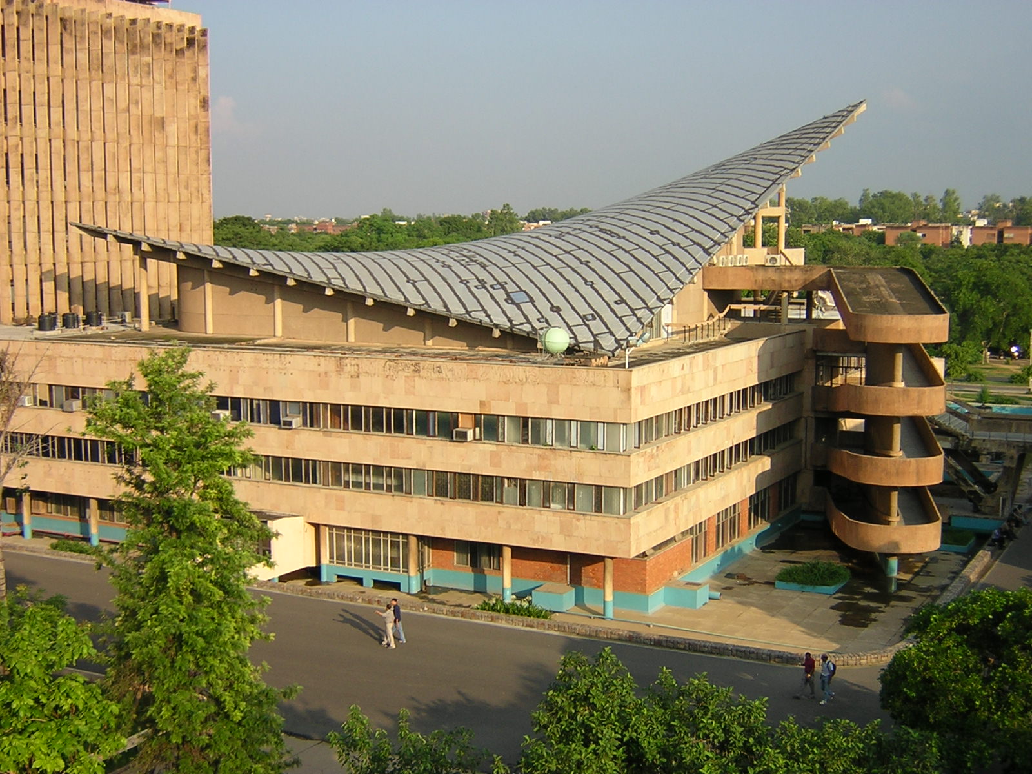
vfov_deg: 30.9
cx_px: 516
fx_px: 1401
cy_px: 387
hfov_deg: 40.4
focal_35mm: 47
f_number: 2.9
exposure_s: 1/520
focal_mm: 6.1
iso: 100
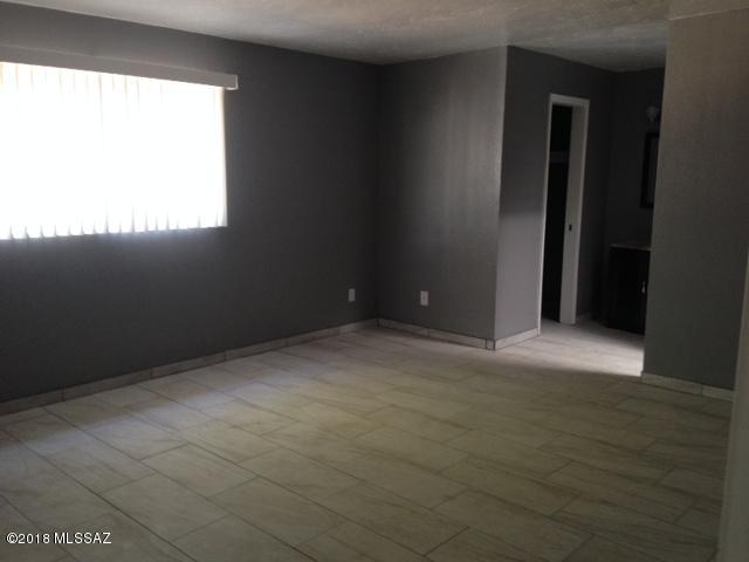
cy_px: 281
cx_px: 374
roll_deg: -0.4
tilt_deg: -9.3
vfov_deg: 42.9
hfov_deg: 55.4
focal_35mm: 33
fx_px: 714
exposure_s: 1/20
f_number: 2.4
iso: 125
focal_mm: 4.12
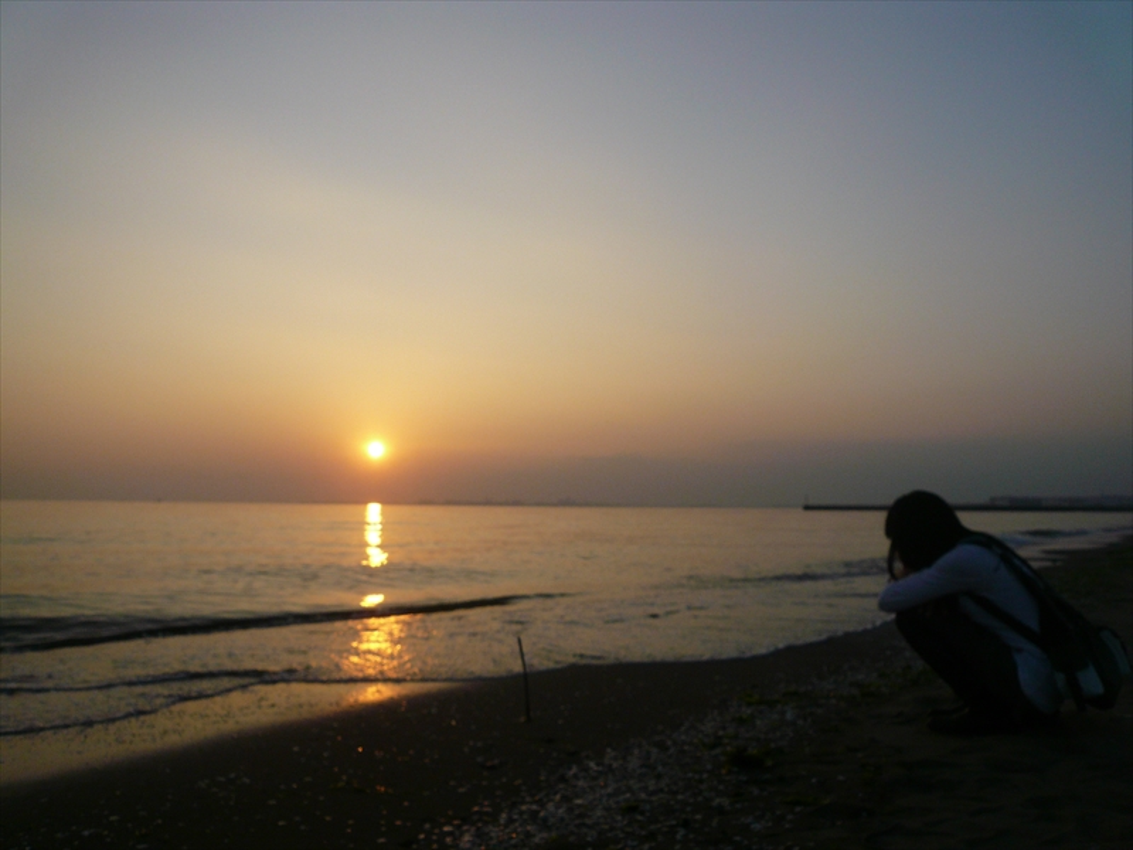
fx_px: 949
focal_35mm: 29
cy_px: 425
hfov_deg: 61.7
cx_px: 566
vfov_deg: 48.2
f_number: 8
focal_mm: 4.7
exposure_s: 1/200
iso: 100
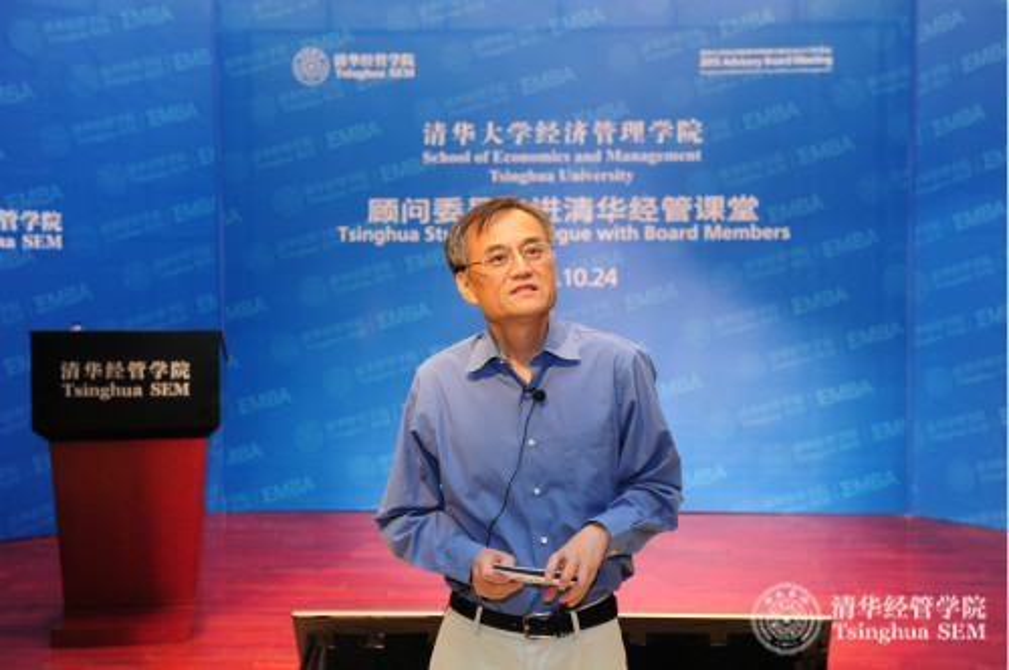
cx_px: 504
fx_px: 1456
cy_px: 335
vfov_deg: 25.9
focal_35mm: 52
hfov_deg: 38.2
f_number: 4.5
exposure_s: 1/100
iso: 1250
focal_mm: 52
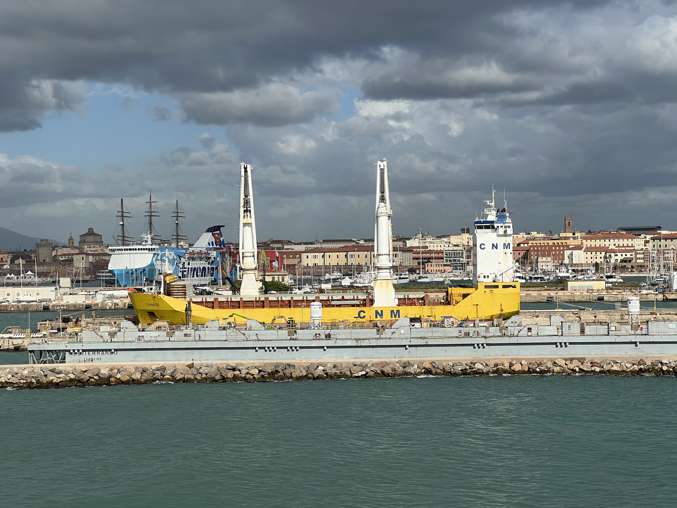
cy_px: 254
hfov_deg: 25.3
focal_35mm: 77
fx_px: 1506
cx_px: 338
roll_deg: +0.9
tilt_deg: +0.4
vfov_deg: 19.1
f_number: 2.8
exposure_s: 1/1508
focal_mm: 9
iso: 32
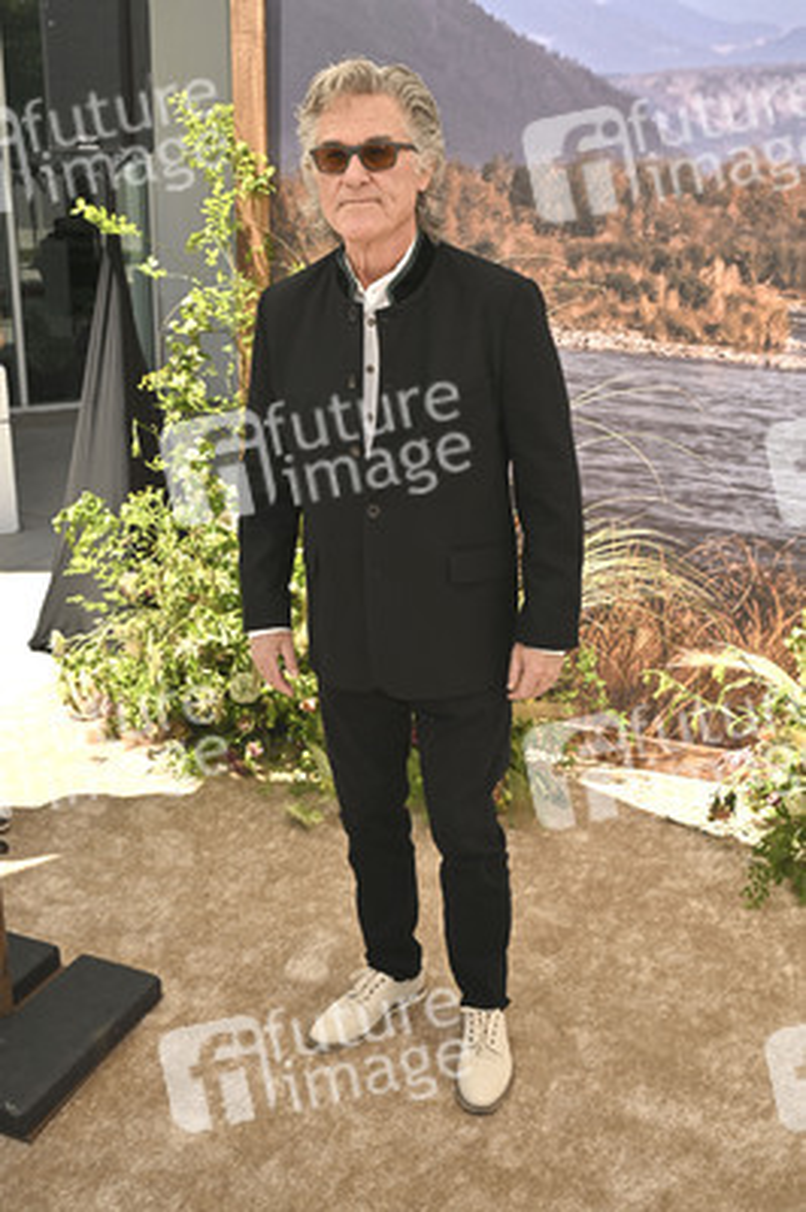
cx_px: 403
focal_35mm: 35
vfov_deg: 54.5
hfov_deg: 37.8
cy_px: 606
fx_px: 1177
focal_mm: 35
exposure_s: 1/320
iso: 250
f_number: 8
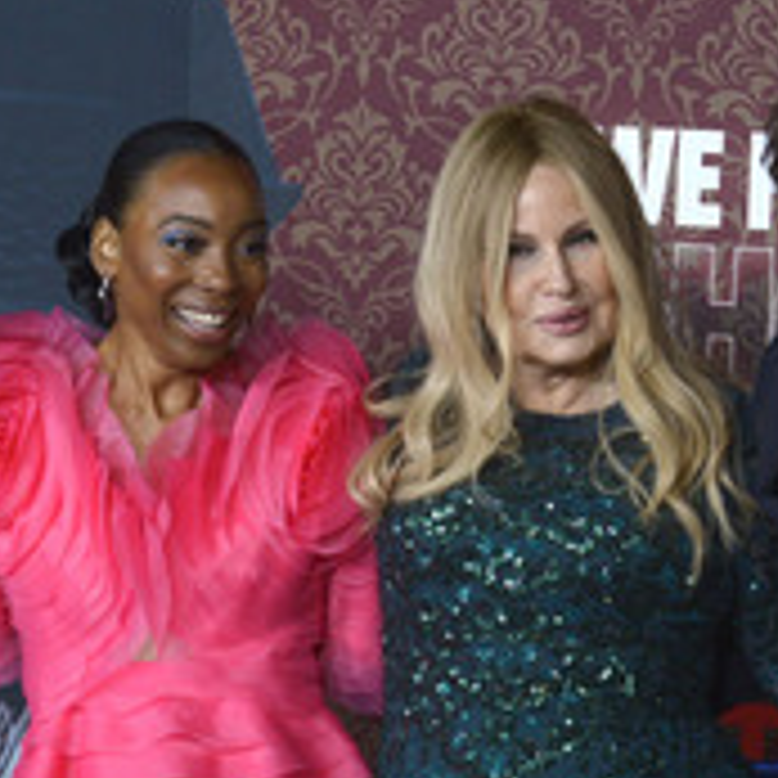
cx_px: 486
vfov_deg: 8.8
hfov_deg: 8.8
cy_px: 652
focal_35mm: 199
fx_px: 5060
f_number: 6.3
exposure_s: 1/320
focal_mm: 90
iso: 2000
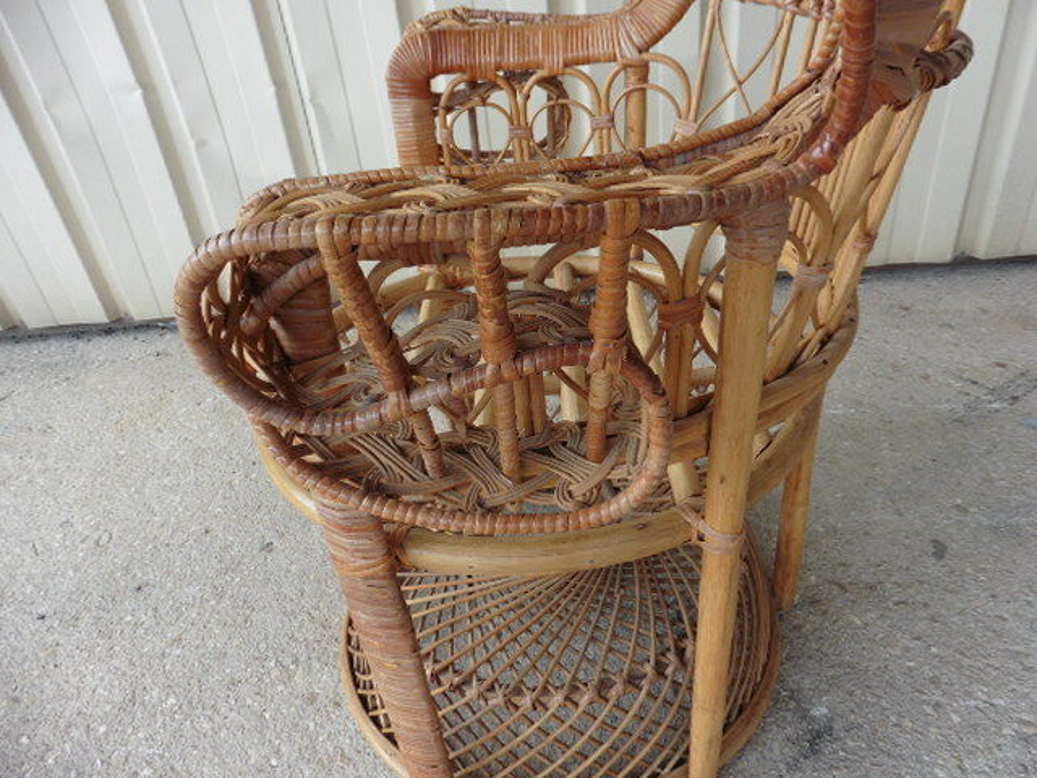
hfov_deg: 71.6
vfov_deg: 56.8
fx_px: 719
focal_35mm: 24
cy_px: 389
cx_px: 518
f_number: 4
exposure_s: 1/125
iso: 100
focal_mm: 4.3
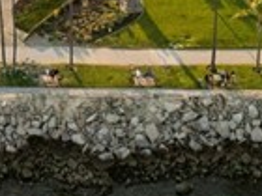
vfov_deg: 7.2
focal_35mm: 175
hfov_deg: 11.1
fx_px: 1325
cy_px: -465
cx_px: -37
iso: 230
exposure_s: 1/8000
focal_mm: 12.29
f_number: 3.2
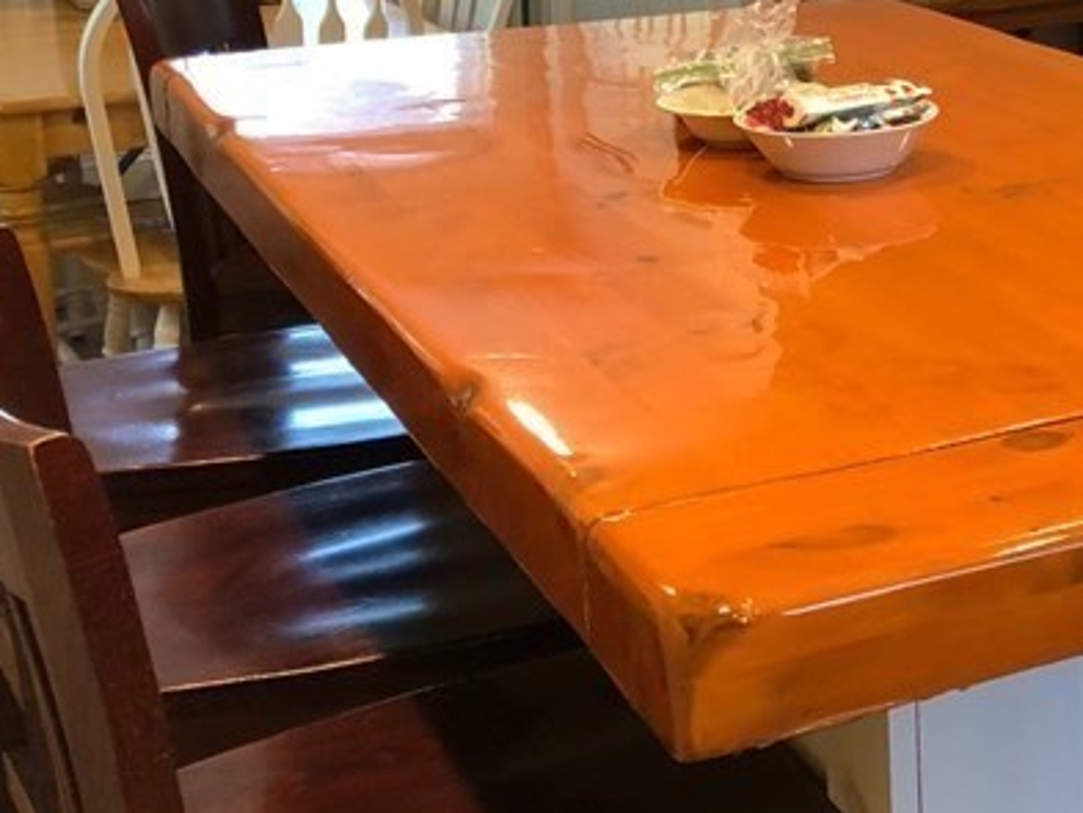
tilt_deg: -10.5
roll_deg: +0.5
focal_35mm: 73
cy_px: 88
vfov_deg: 19.8
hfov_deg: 24.3
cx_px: 1281
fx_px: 2285
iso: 40
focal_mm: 4
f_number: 1.8
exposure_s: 1/17
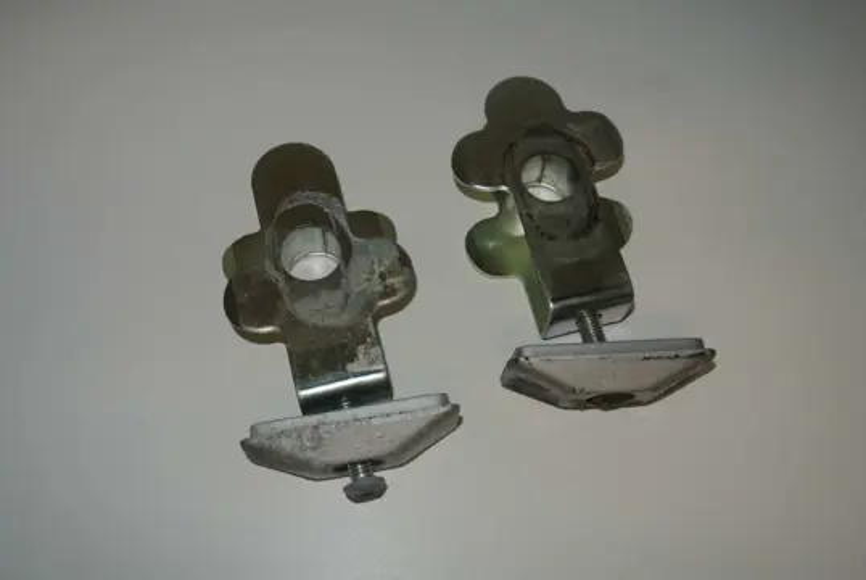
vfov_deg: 36.0
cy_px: 290
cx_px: 433
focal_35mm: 37
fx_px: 891
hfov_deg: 51.8
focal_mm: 14
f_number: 4
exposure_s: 1/60
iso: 200
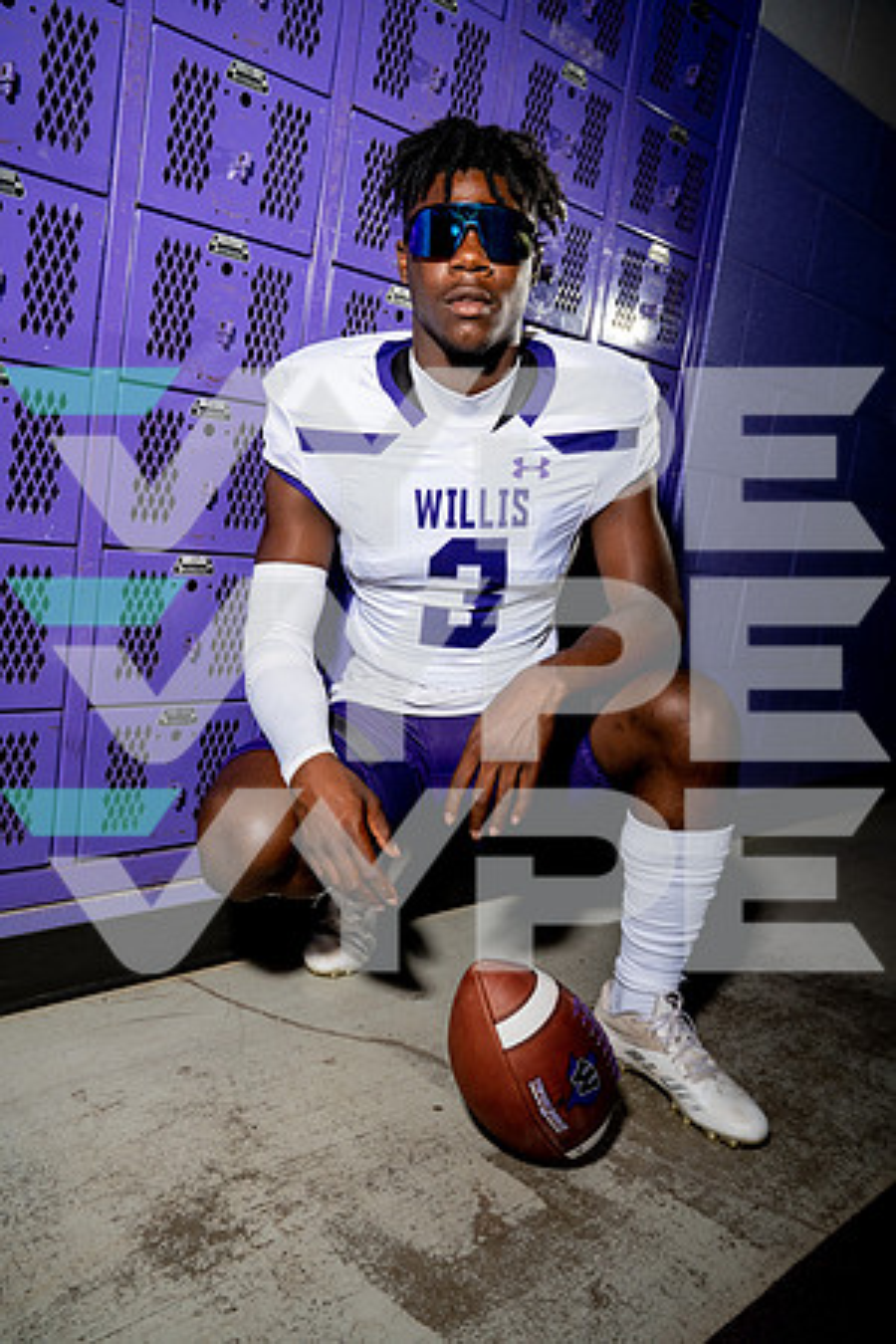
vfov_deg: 61.9
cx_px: 448
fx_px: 1120
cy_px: 672
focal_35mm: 30
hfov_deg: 43.6
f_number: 5.6
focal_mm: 30
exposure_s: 1/250
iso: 200
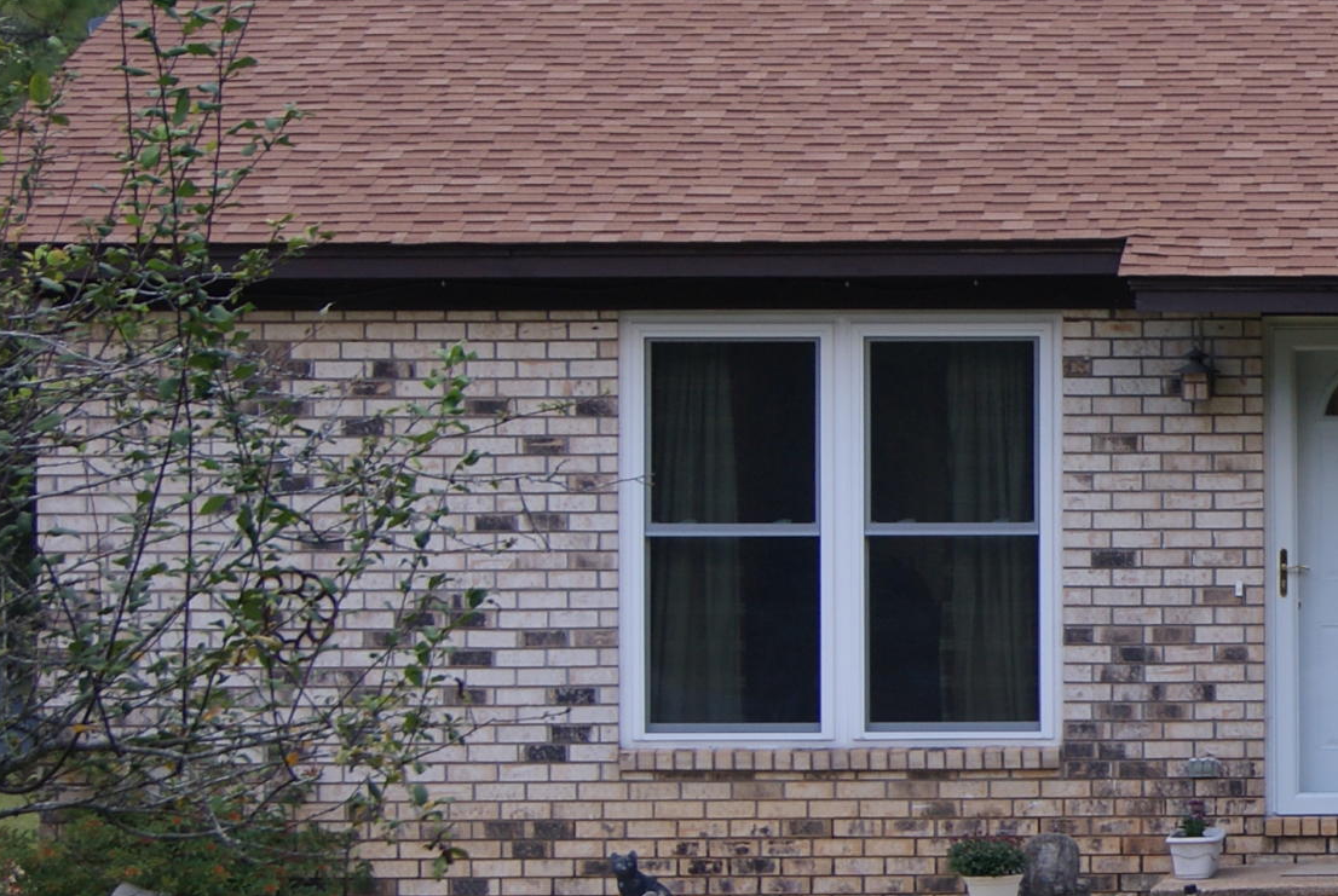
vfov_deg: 9.7
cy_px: 525
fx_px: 5299
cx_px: 1804
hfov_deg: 13.8
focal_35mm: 142
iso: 125
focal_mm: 35
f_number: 5
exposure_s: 1/60
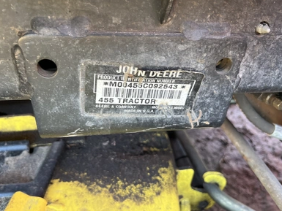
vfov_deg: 51.4
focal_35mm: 27
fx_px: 220
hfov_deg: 65.3
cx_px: 138
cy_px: 104
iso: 125
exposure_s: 1/105
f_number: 1.6
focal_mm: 5.1
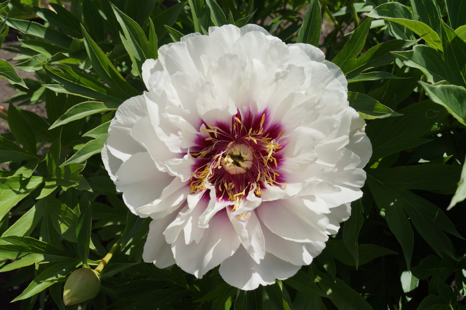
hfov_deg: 53.2
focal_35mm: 36
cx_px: 233
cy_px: 155
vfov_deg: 36.8
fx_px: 465
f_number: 8
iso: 100
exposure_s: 1/640
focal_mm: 24
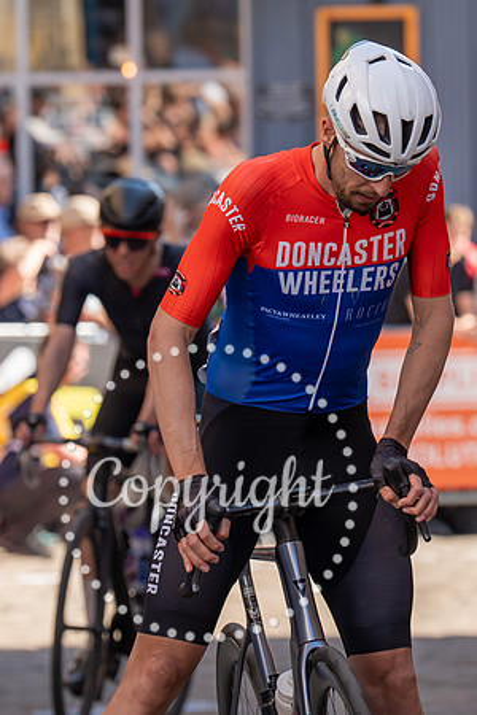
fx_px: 7481
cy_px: 238
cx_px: 470
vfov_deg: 5.5
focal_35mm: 376
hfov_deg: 3.6
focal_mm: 153
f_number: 4
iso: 400
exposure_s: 1/1000
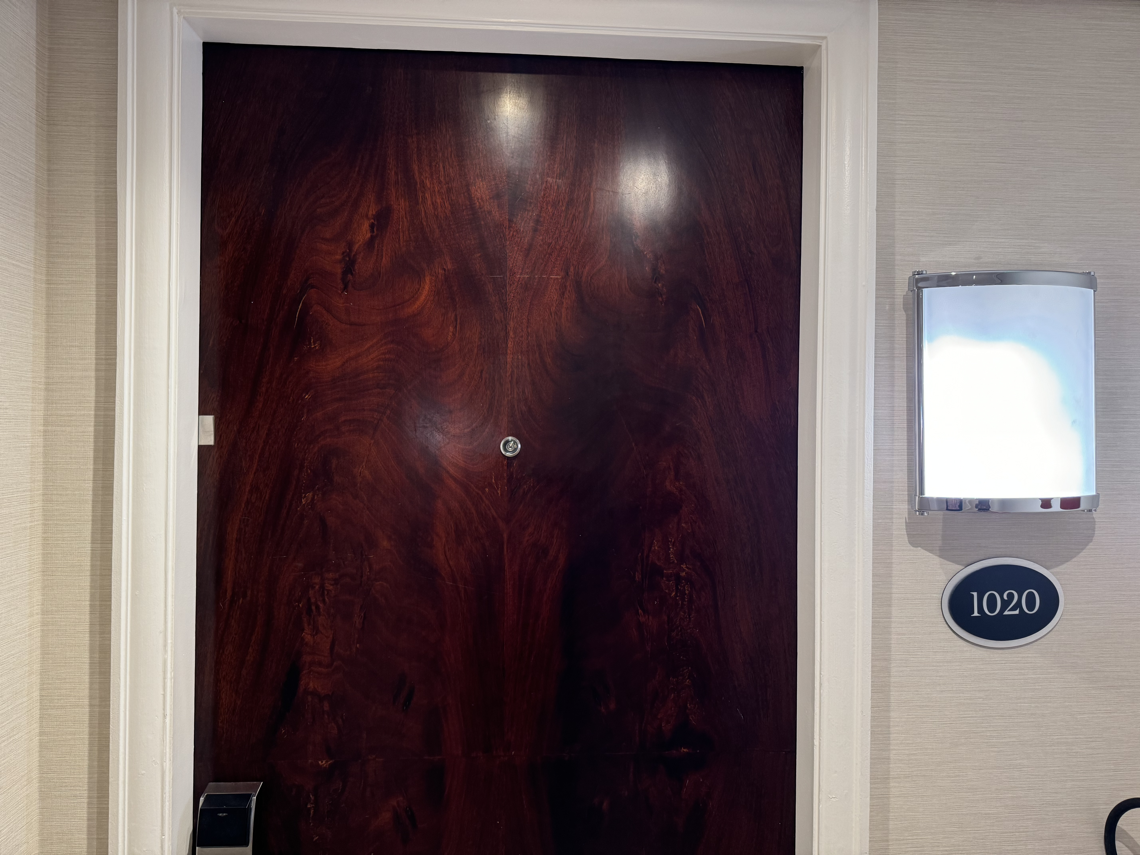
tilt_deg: -0.1
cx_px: 570
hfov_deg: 71.6
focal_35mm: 24
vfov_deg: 56.8
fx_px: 790
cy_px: 428
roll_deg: -0.6
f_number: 1.78
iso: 200
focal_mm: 6.76
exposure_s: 1/60
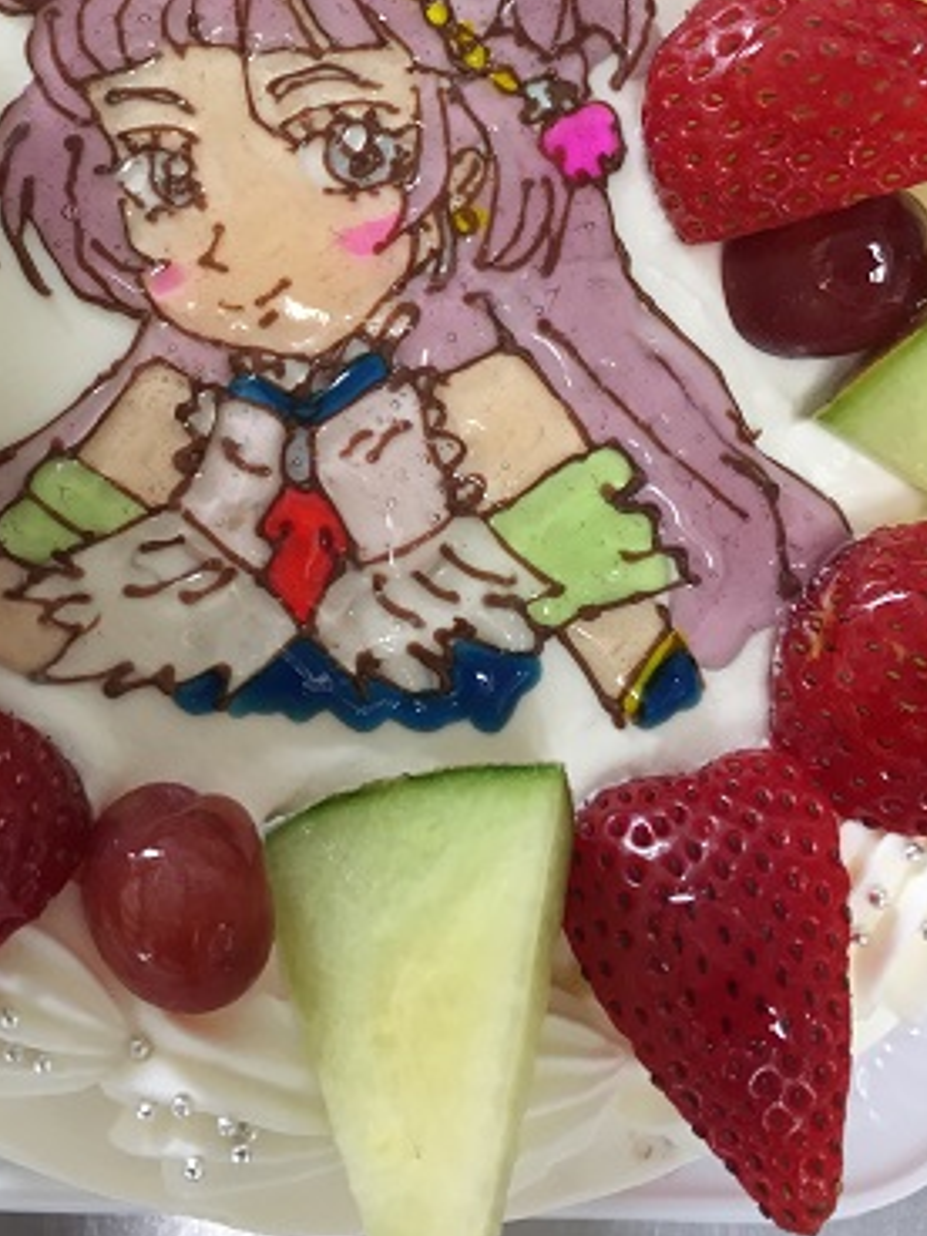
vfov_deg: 44.0
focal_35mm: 42
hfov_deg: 33.8
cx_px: 265
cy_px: 391
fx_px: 1500
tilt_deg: -80.6
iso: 64
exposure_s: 1/30
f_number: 2.2
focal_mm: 4.15
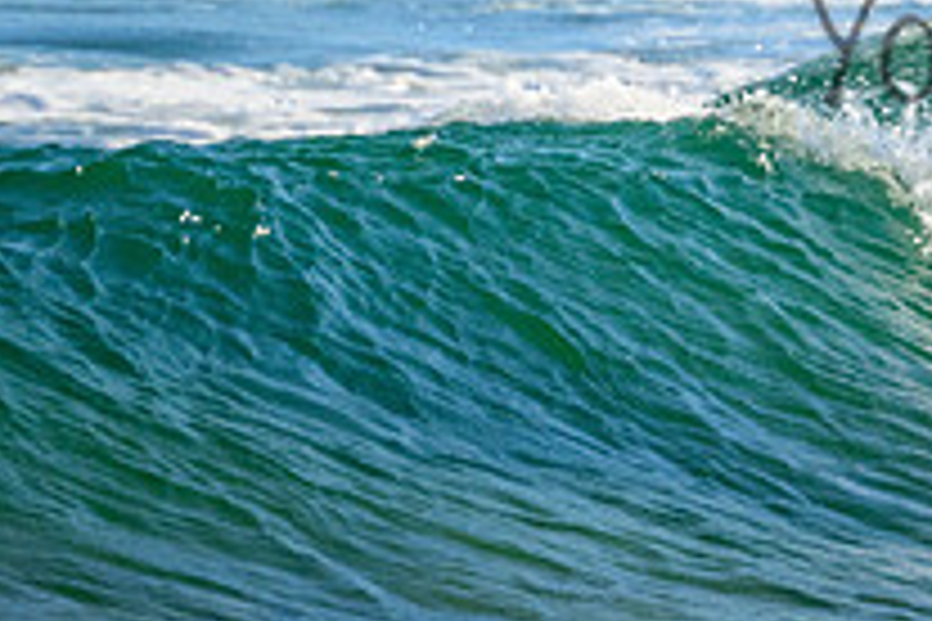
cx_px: 1270
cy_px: -2
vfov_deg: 0.6
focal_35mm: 2245
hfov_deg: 0.9
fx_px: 58116
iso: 2200
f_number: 11
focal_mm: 800
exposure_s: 1/2000
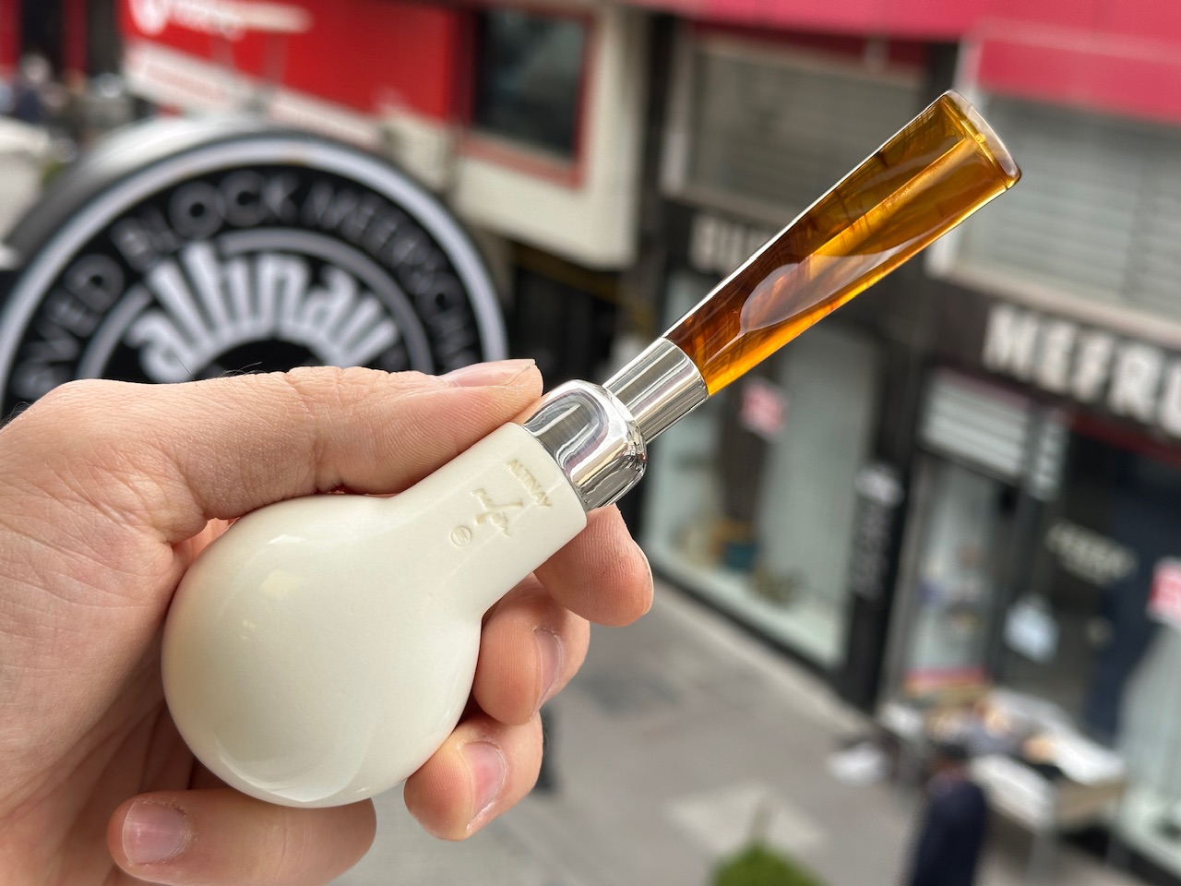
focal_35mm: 48
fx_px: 1638
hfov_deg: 39.7
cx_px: 590
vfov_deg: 30.3
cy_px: 443
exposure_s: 1/499
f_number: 1.78
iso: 64
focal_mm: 6.86
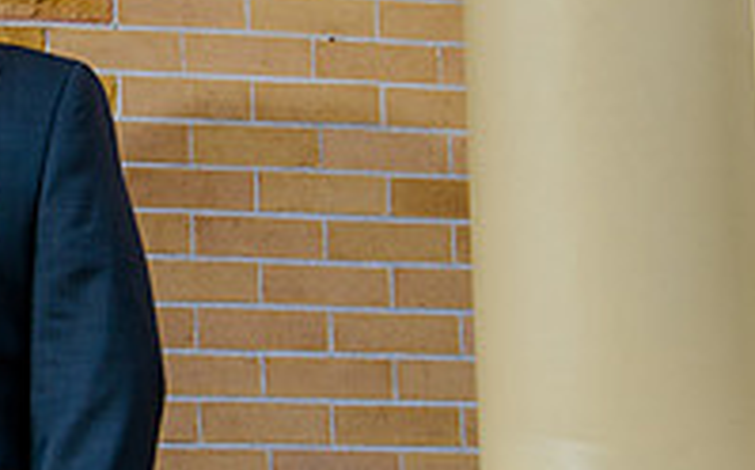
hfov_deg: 14.9
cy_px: 163
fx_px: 2775
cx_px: -201
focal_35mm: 135
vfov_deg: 9.7
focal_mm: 44
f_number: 4
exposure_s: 1/60
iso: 640
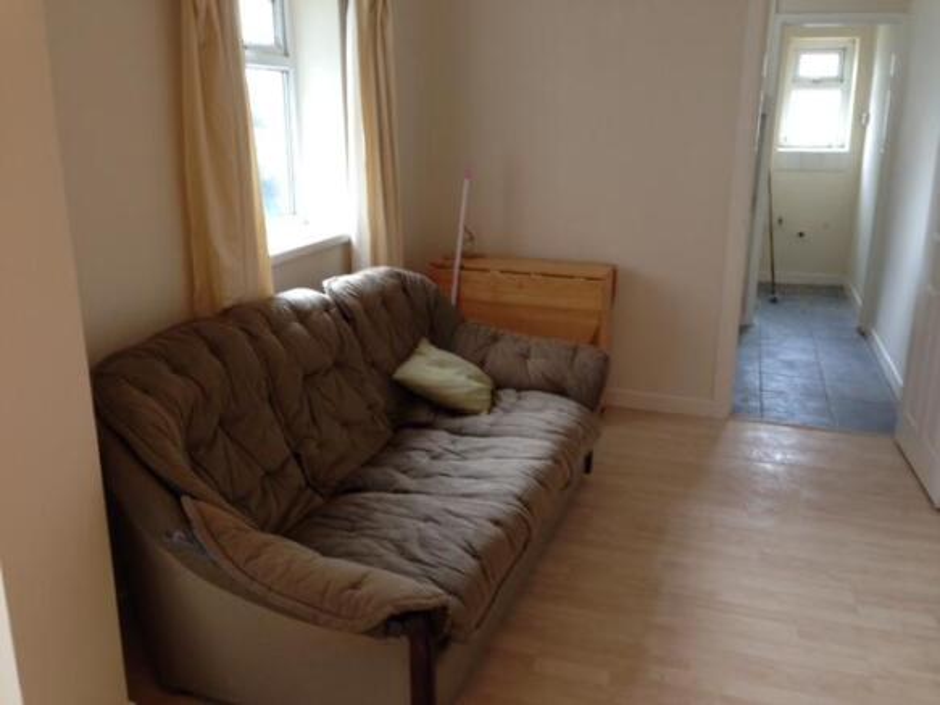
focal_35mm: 33
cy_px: 352
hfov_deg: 55.4
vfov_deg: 42.9
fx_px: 896
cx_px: 470
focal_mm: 4.12
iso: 80
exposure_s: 1/20
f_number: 2.4
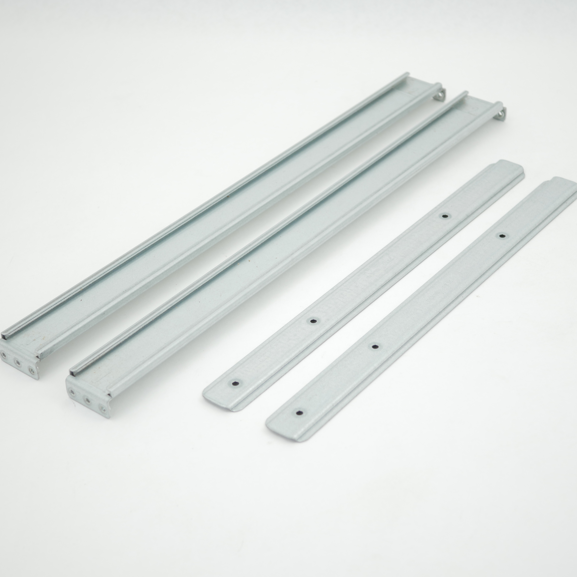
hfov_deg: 24.3
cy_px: 288
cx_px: 298
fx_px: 1339
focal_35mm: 71
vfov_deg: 24.3
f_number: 2.8
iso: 200
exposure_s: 1/125
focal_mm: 30
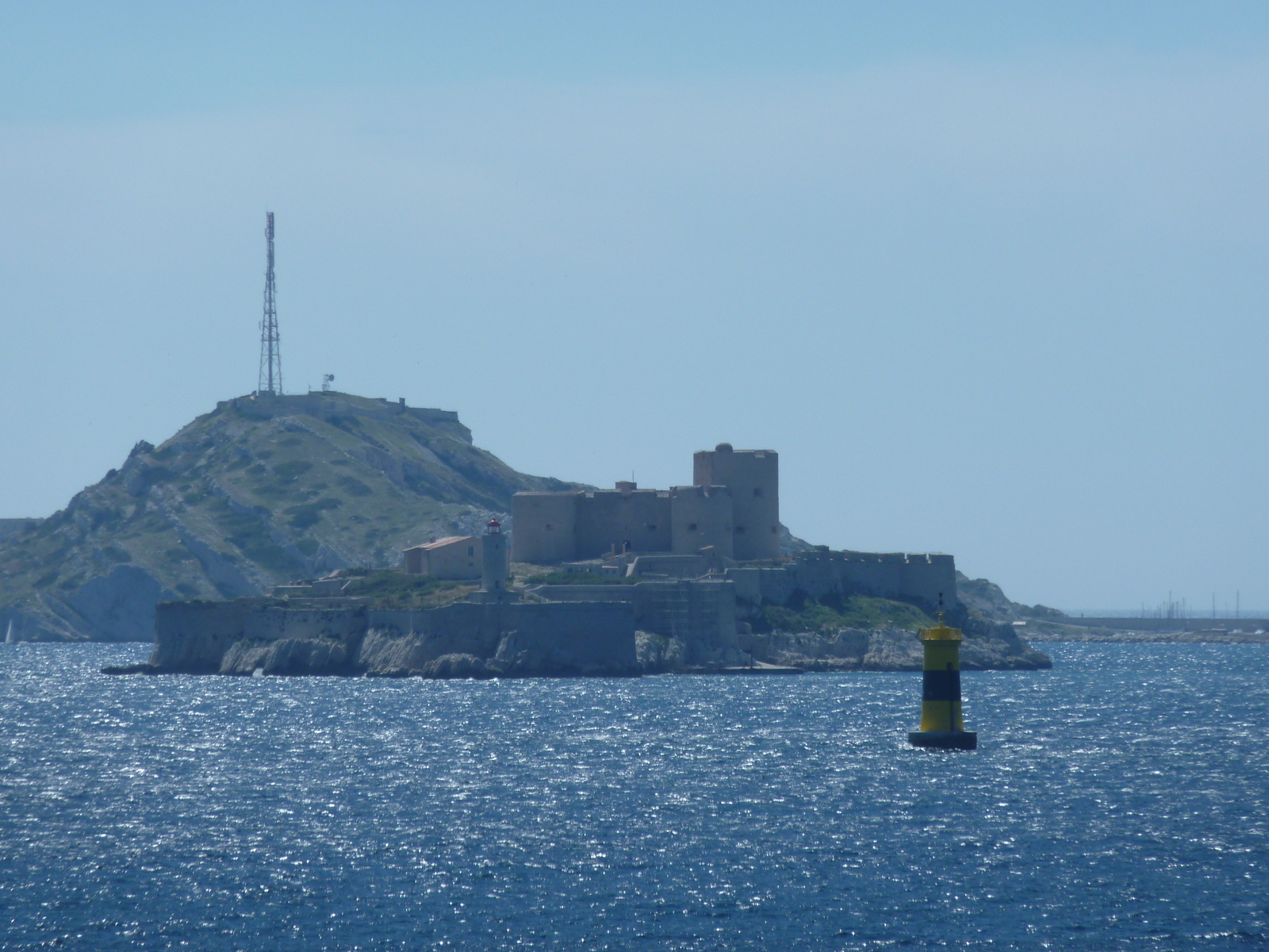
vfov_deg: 5.0
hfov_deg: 6.6
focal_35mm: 300
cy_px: 476
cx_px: 634
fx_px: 10998
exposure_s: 1/1000
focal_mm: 49.2
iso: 80
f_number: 5.6
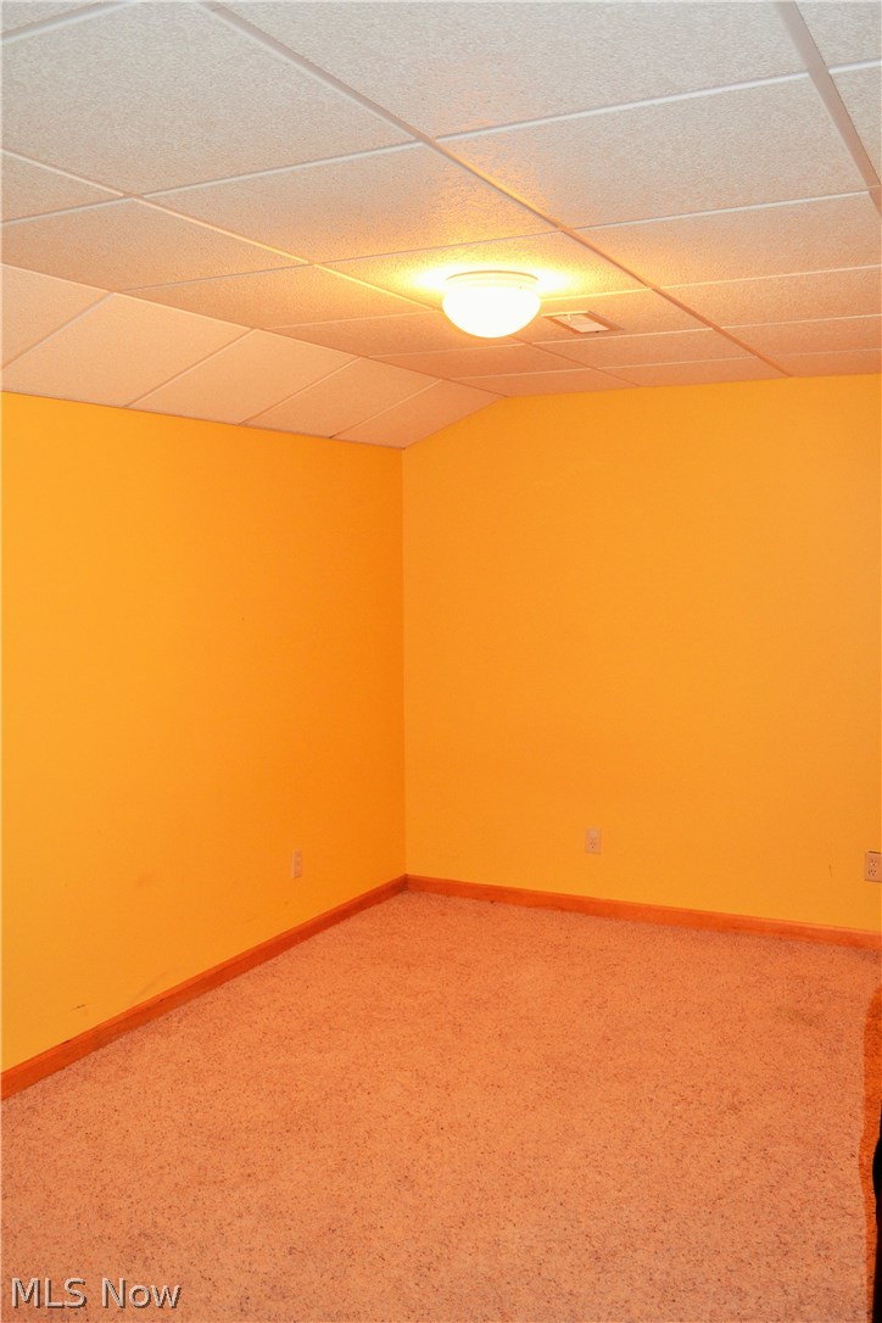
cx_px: 441
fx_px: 1213
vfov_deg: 57.2
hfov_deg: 40.0
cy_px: 662
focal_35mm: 33
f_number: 3.8
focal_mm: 22
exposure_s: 1/60
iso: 1250
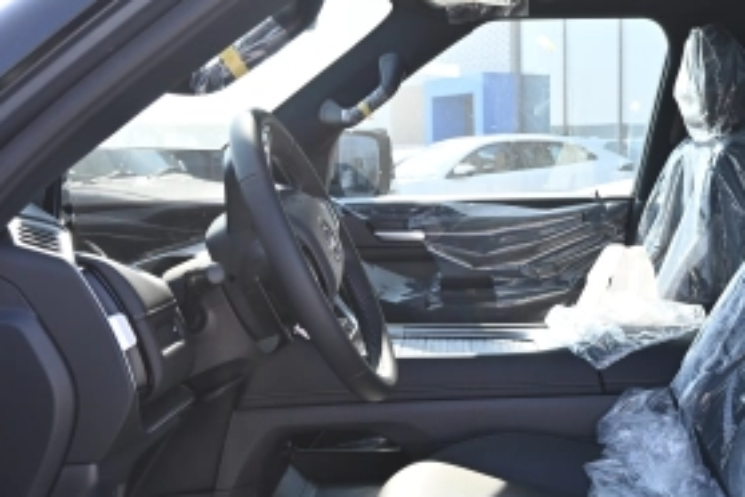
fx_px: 1085
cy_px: 319
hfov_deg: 37.0
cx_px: 555
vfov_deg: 25.7
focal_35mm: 52
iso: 200
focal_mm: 19.5
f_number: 5
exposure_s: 1/250
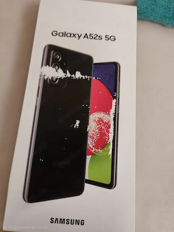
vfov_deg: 73.9
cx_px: 87
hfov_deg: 58.9
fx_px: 154
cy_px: 116
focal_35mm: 23
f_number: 1.8
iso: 640
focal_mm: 5.4
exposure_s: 1/25.1
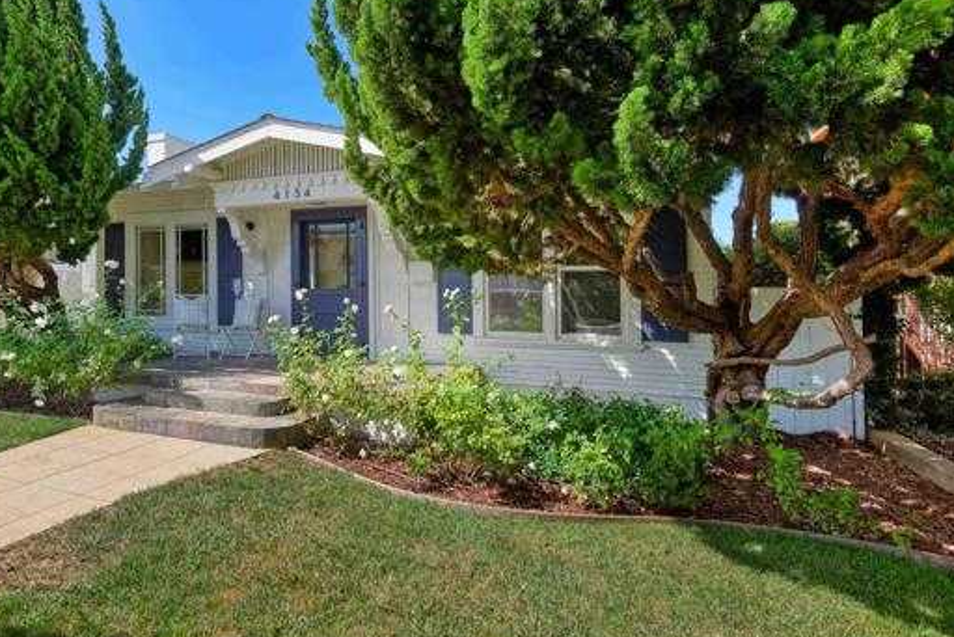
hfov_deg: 83.2
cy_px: 280
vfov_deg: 61.8
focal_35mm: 20
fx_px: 530
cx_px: 395
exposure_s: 1/400
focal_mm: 16
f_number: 5.6
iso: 100
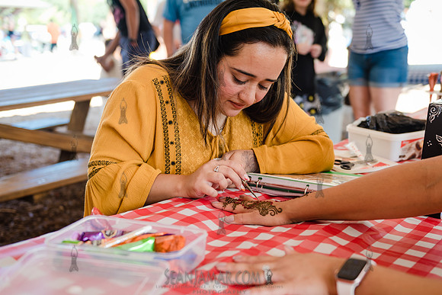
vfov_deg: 30.3
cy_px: 181
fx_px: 542
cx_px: 246
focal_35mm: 44
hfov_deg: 44.3
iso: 200
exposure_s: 1/125
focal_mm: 36
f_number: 3.2
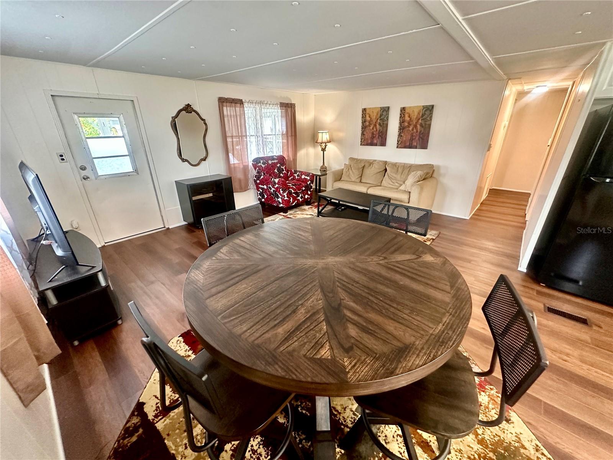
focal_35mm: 14
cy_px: 230
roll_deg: +0.1
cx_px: 306
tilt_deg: -23.3
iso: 500
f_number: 2.2
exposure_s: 1/60
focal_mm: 2.22
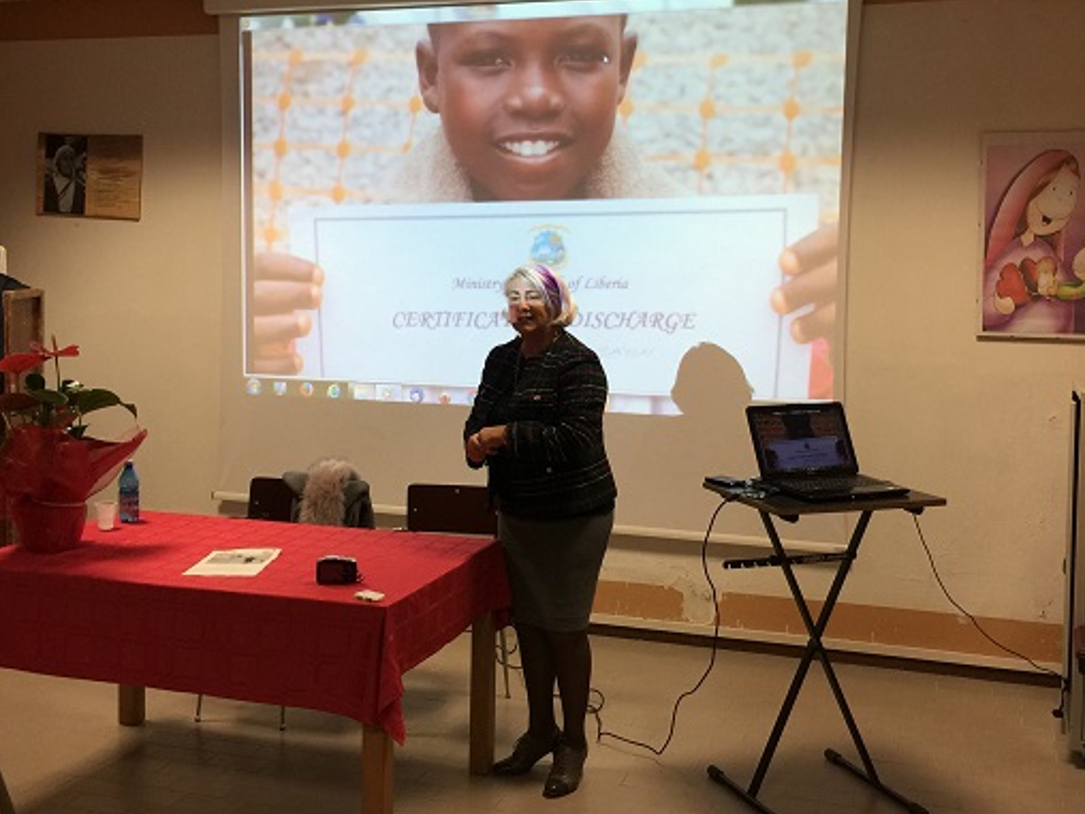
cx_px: 560
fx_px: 1254
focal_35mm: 40
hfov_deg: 46.8
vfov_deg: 35.8
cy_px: 324
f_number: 2.2
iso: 50
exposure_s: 1/35
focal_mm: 4.15
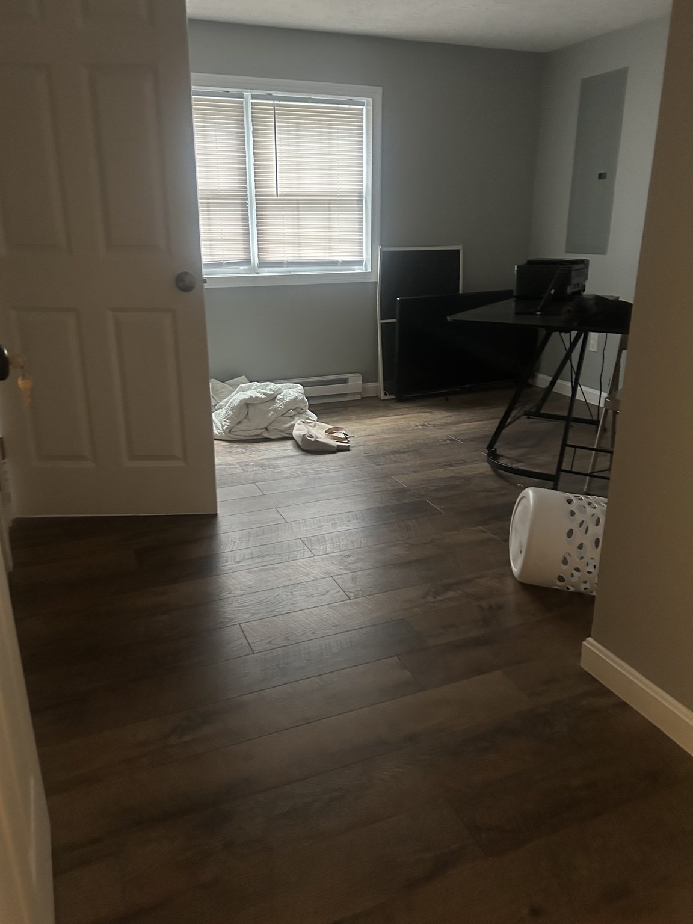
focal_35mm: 26
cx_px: 346
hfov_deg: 53.1
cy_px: 462
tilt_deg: -18.6
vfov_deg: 67.3
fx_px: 694
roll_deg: -1.2
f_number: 1.5
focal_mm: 5.7
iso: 500
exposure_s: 1/40
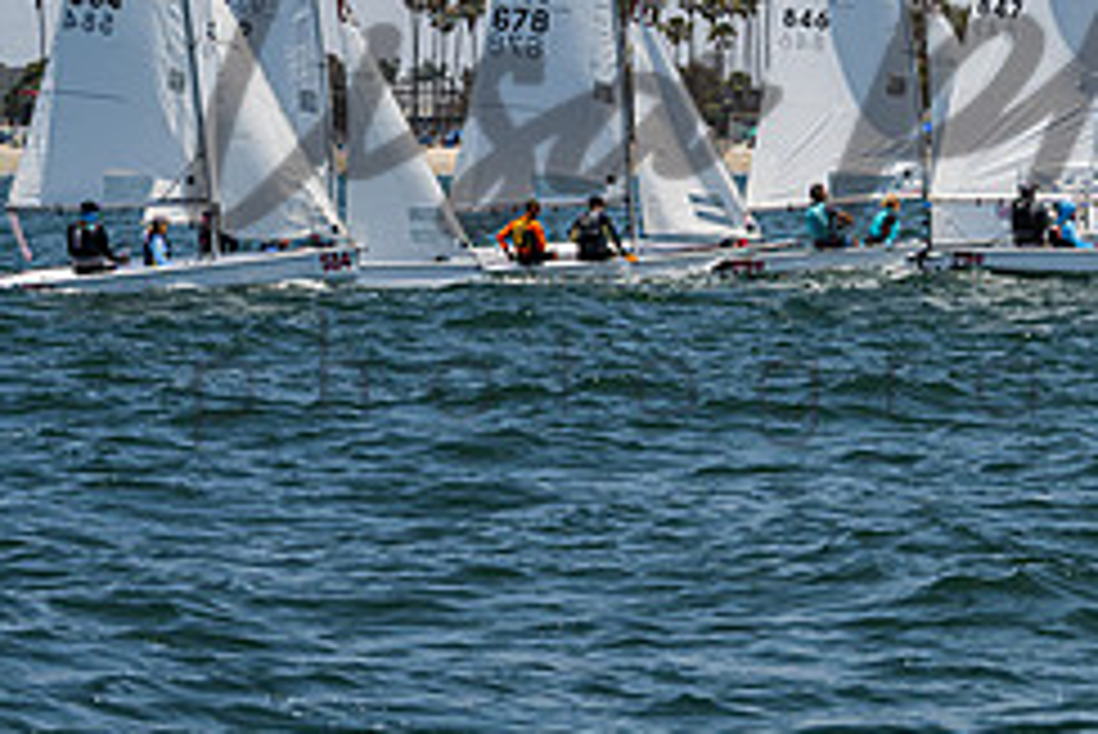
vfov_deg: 5.5
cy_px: 43
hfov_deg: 8.2
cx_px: 1192
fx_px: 7629
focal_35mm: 250
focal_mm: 105
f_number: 8
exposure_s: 1/2500
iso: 400
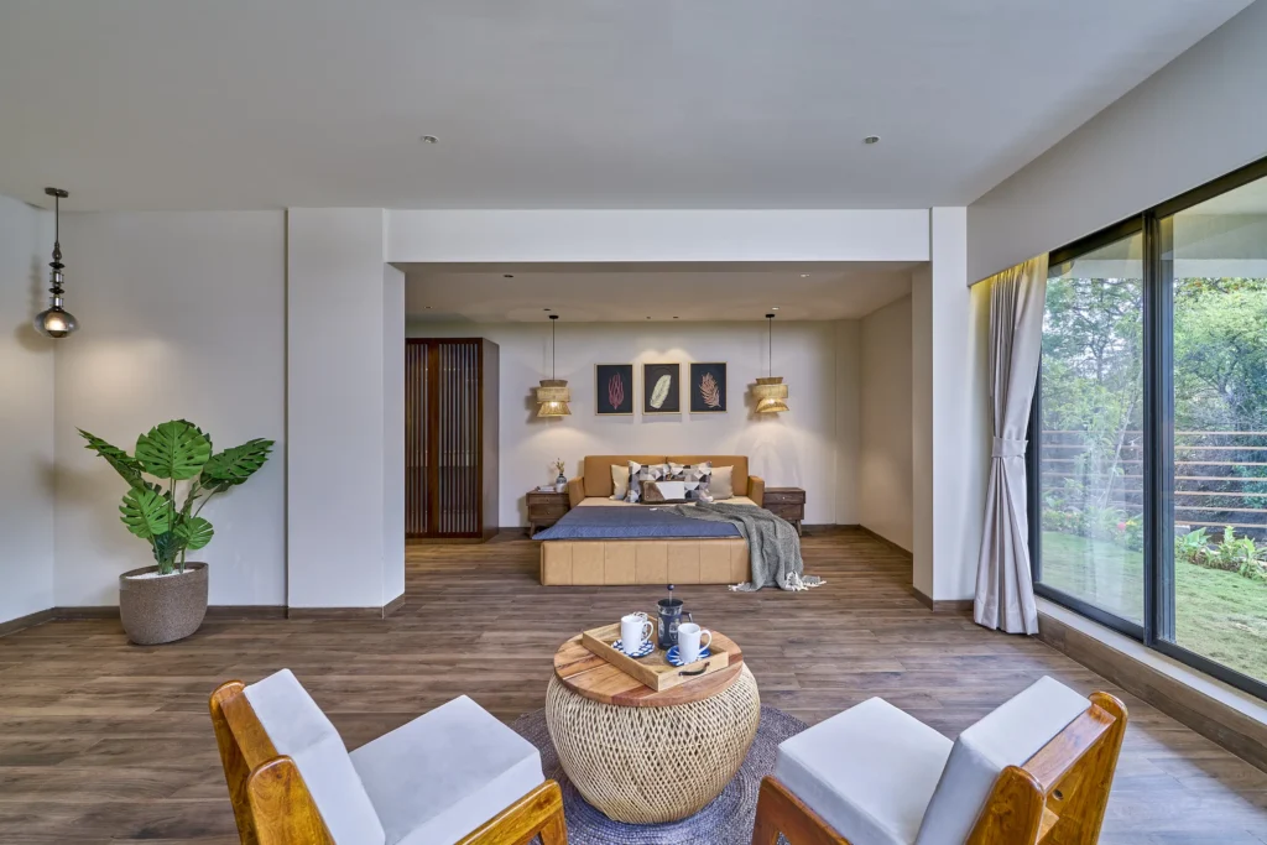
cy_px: 422
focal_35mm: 16
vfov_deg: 73.8
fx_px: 563
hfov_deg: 96.7
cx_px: 634
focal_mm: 16
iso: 200
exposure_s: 1/5
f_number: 8
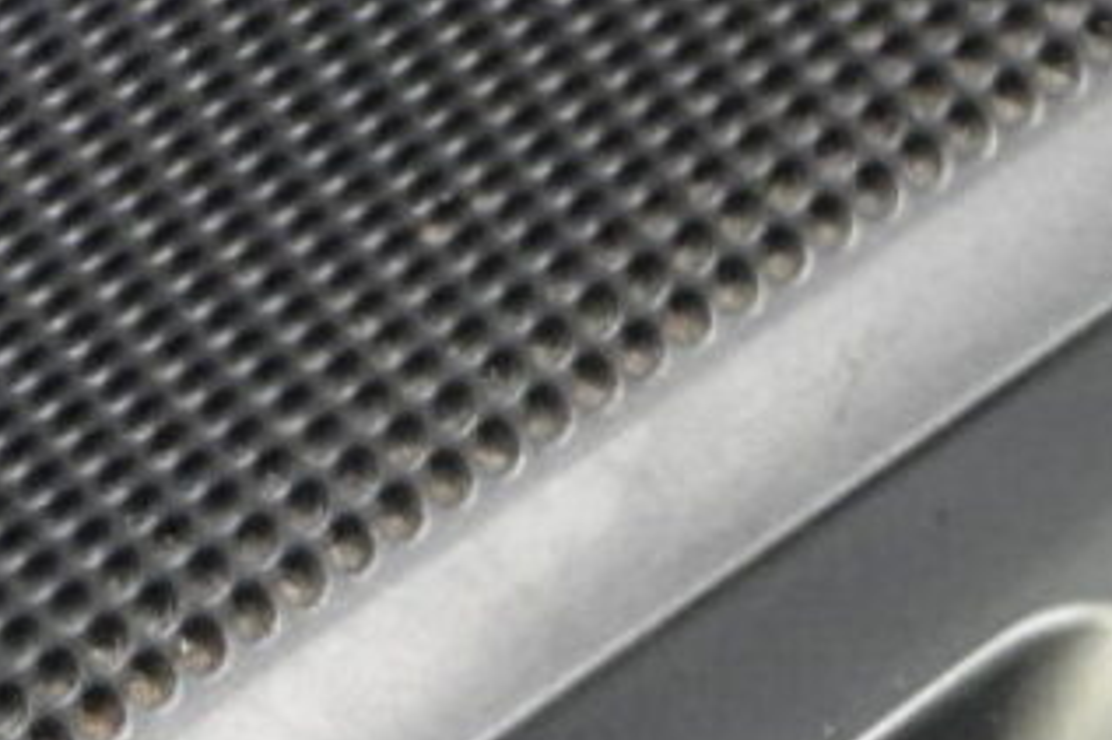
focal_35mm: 421
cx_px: 631
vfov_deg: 3.2
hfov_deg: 4.9
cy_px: 1343
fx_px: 12997
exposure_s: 1/60
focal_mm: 14.4
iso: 320
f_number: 3.5
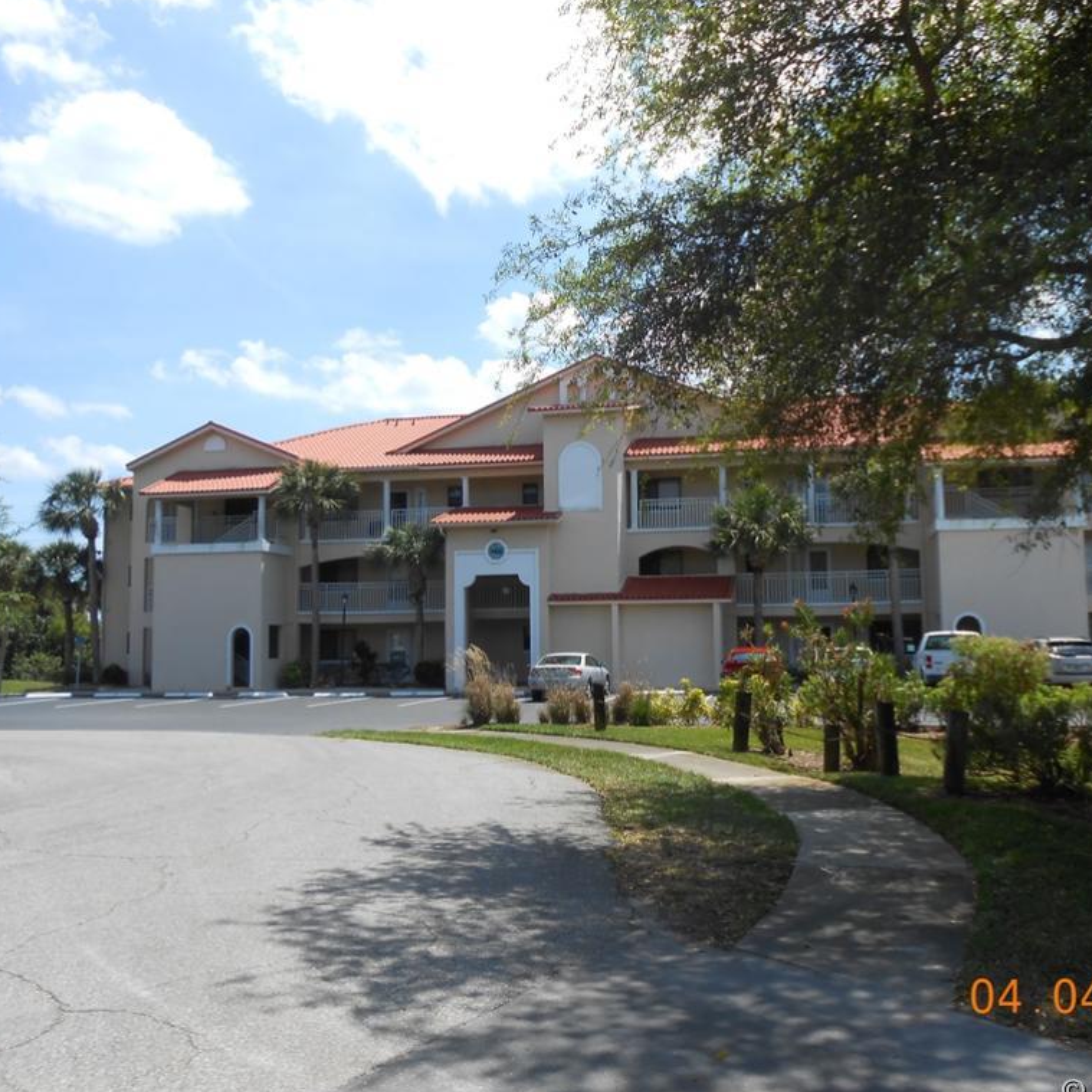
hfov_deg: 52.5
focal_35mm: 31
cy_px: 546
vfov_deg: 52.5
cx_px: 558
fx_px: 1106
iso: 80
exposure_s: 1/800
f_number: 3.5
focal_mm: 4.6
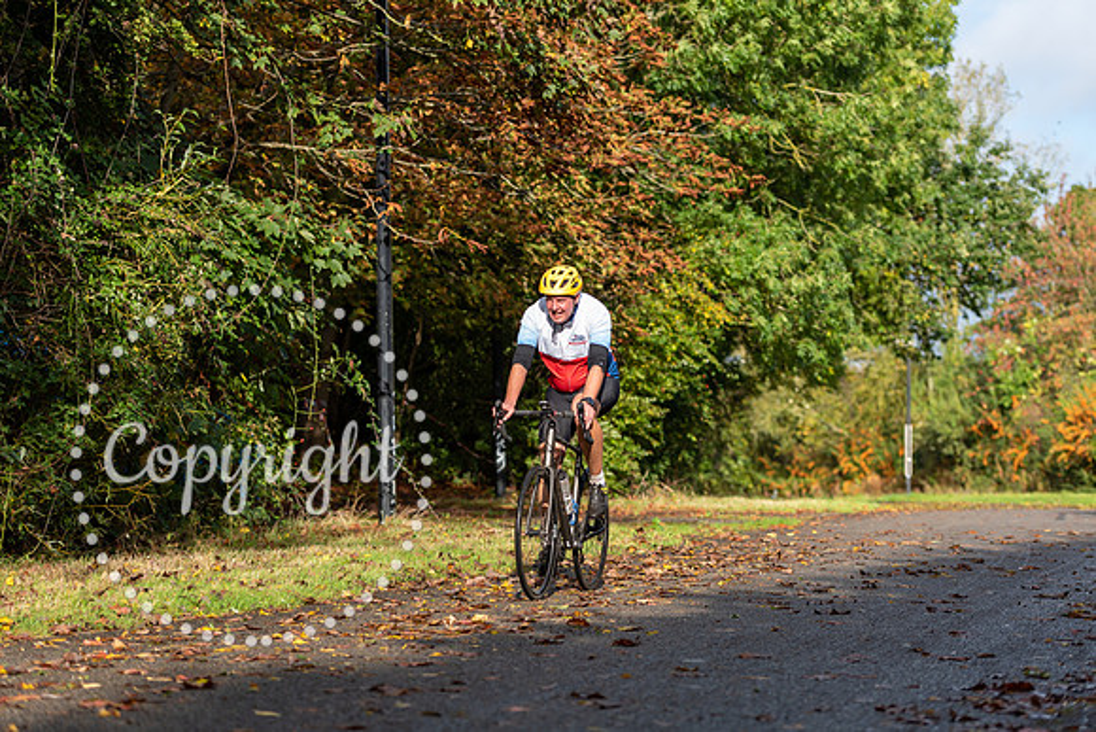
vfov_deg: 15.9
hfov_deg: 23.6
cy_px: 366
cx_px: 548
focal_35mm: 86
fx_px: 2619
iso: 200
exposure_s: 1/2000
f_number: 3.2
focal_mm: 86
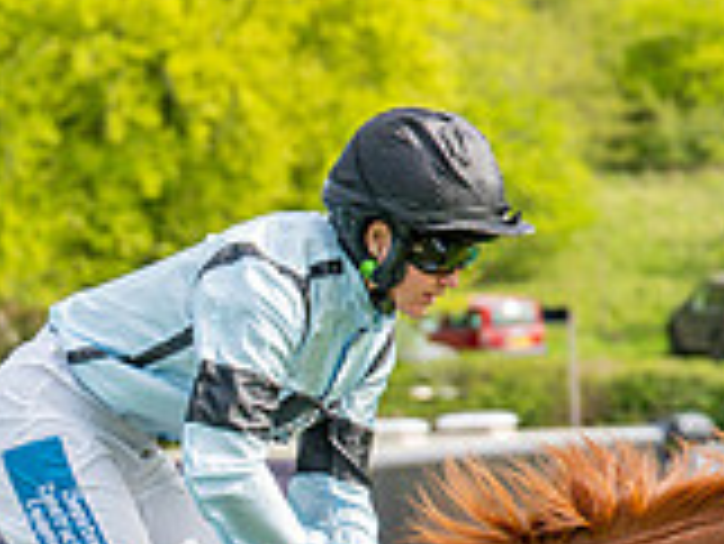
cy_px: 868
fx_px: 10235
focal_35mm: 489
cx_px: 209
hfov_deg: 4.1
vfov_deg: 3.0
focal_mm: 81
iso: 200
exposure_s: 1/1250
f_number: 4
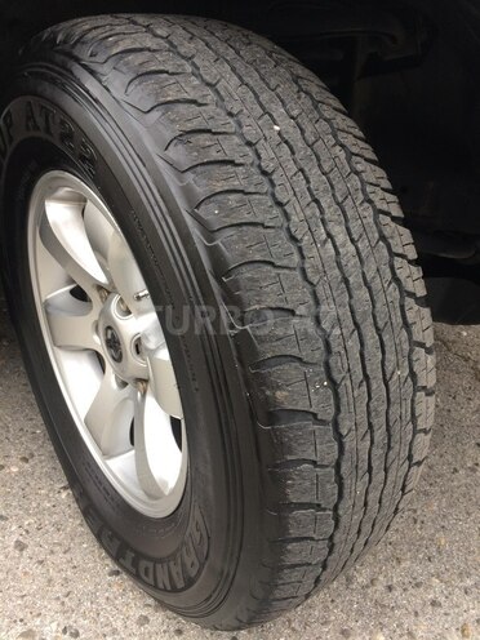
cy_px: 320
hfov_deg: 48.2
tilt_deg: -29.1
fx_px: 536
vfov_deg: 61.7
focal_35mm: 29
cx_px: 240
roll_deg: -2.2
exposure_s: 1/100
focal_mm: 4.15
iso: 40
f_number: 2.2
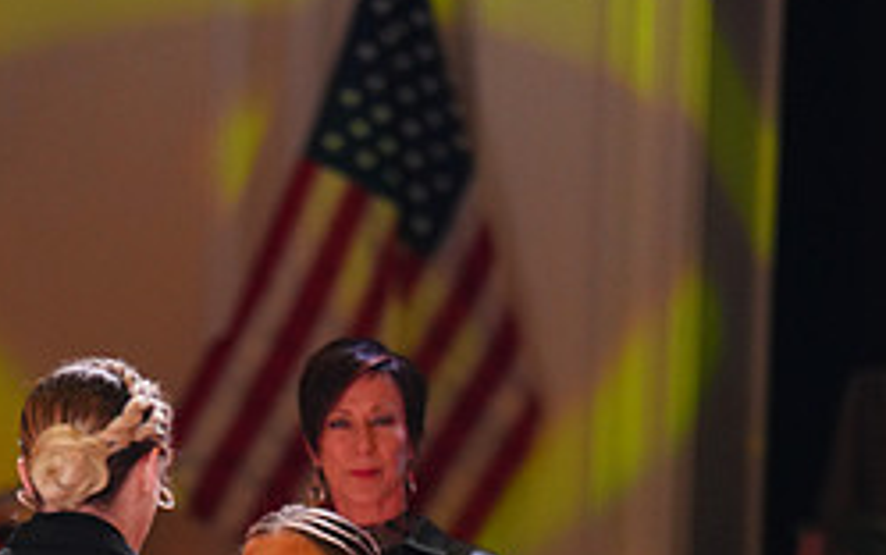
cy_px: 808
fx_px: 11453
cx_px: 272
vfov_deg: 2.8
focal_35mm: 474
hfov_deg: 4.4
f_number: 2.8
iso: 2000
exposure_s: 1/400
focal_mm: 200
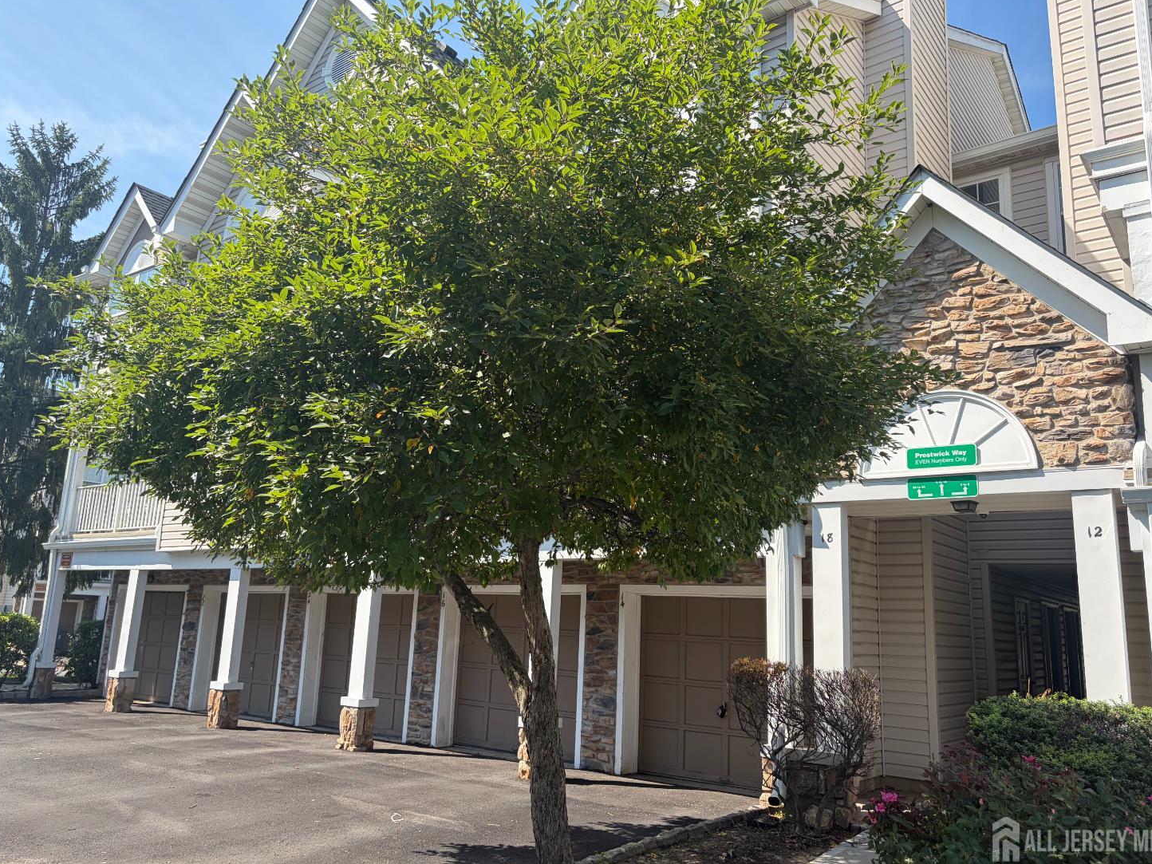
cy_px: 426
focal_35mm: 27
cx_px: 591
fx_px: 899
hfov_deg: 65.3
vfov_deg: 51.4
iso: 50
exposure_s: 1/1451
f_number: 1.6
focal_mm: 5.96
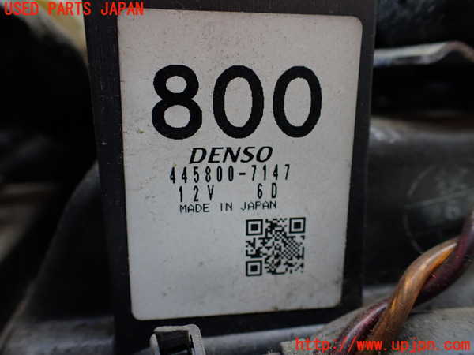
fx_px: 411
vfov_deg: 46.8
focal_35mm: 30
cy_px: 178
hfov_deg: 60.0
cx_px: 237
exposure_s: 1/125
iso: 250
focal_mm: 5.4
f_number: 2.3
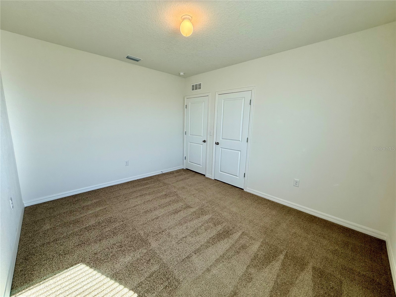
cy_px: 148
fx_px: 160
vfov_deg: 85.7
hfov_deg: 102.1
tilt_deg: -9.6
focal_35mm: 14
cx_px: 198
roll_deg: -1.7
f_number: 2.2
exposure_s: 1/120
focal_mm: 2.22
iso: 64
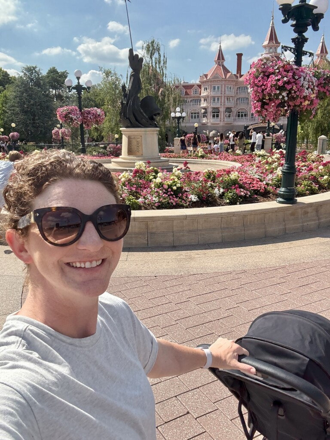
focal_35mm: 30
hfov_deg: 46.8
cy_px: 220
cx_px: 165
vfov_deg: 60.0
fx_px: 381
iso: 40
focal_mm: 2.69
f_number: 1.9
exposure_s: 1/1172
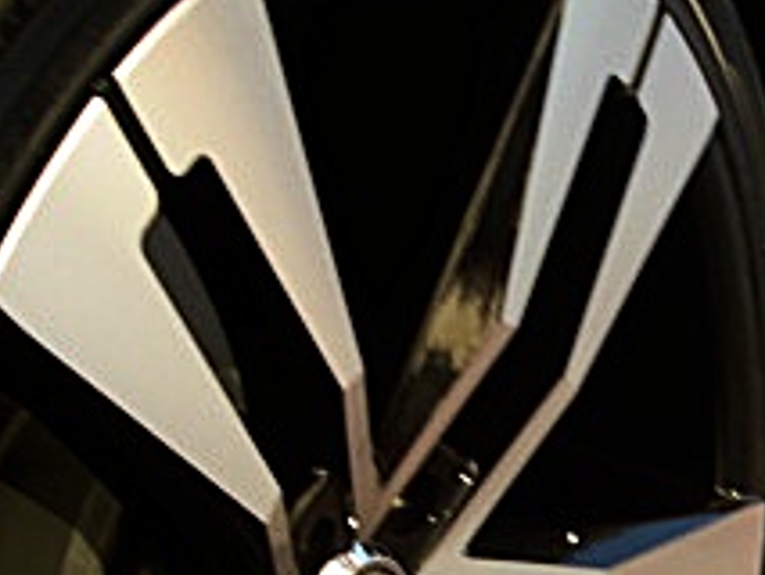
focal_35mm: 108
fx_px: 2388
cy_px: 535
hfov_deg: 18.1
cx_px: 600
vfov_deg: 13.6
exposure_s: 1/60
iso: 50
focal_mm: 6.3
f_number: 2.8
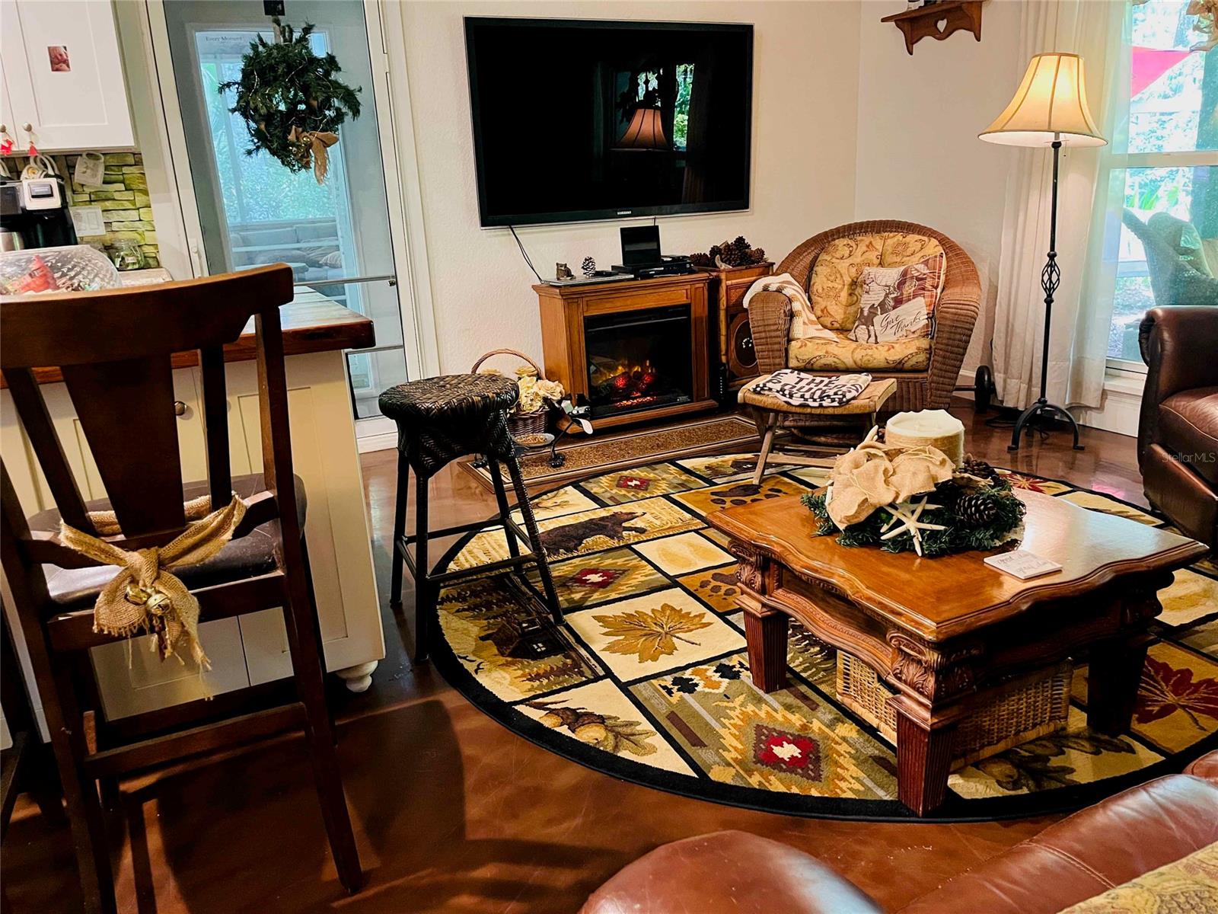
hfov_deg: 67.3
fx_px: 915
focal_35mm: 26
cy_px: 457
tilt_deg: -17.6
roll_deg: +4.0
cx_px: 609
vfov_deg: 53.1
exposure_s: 1/40
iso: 500
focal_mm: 5.1
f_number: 1.6
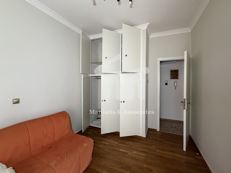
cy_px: 84
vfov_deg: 81.7
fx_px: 100
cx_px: 121
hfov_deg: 98.1
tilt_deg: +0.4
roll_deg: +0.2
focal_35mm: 15
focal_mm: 2.22
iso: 400
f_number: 2.2
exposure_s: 1/60
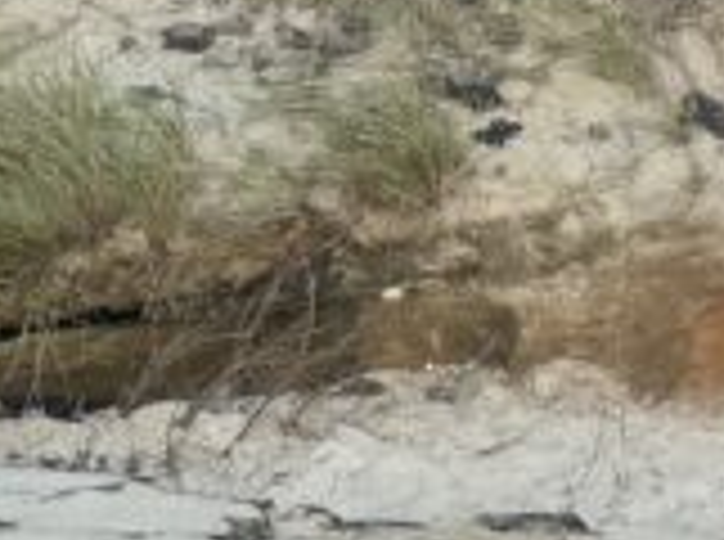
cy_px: 220
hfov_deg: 10.7
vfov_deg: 9.7
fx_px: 3193
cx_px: 1821
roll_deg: -0.1
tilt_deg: -11.6
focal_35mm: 153
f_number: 1.78
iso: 125
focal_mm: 6.76
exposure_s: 1/121
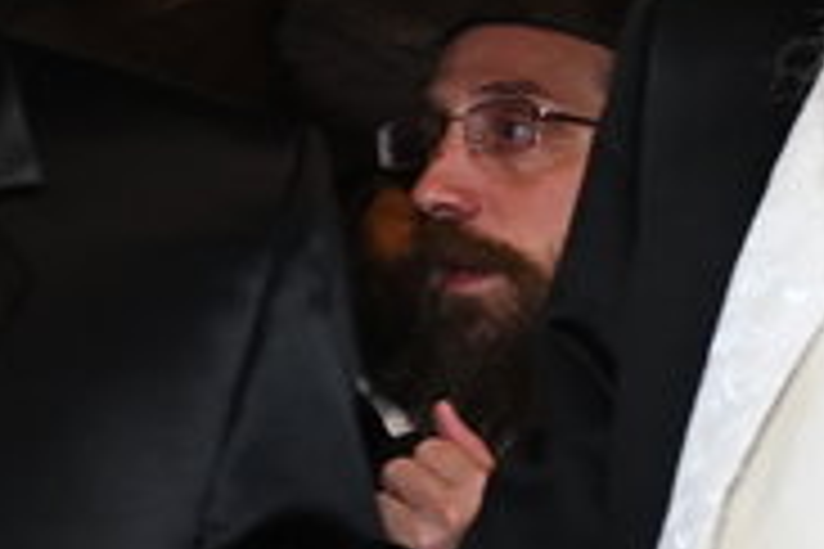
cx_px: 2265
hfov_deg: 9.4
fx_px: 4211
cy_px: 344
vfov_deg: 7.5
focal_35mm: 184
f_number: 2.8
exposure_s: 1/100
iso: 400
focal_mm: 24
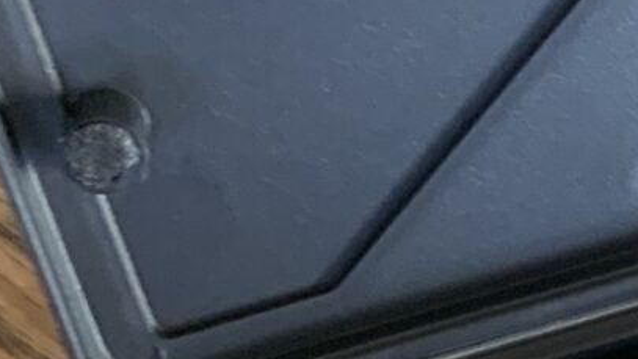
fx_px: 2521
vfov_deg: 8.1
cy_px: 234
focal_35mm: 149
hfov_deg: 12.2
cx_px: 1419
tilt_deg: -62.8
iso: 125
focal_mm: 3
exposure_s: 1/60
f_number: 1.8
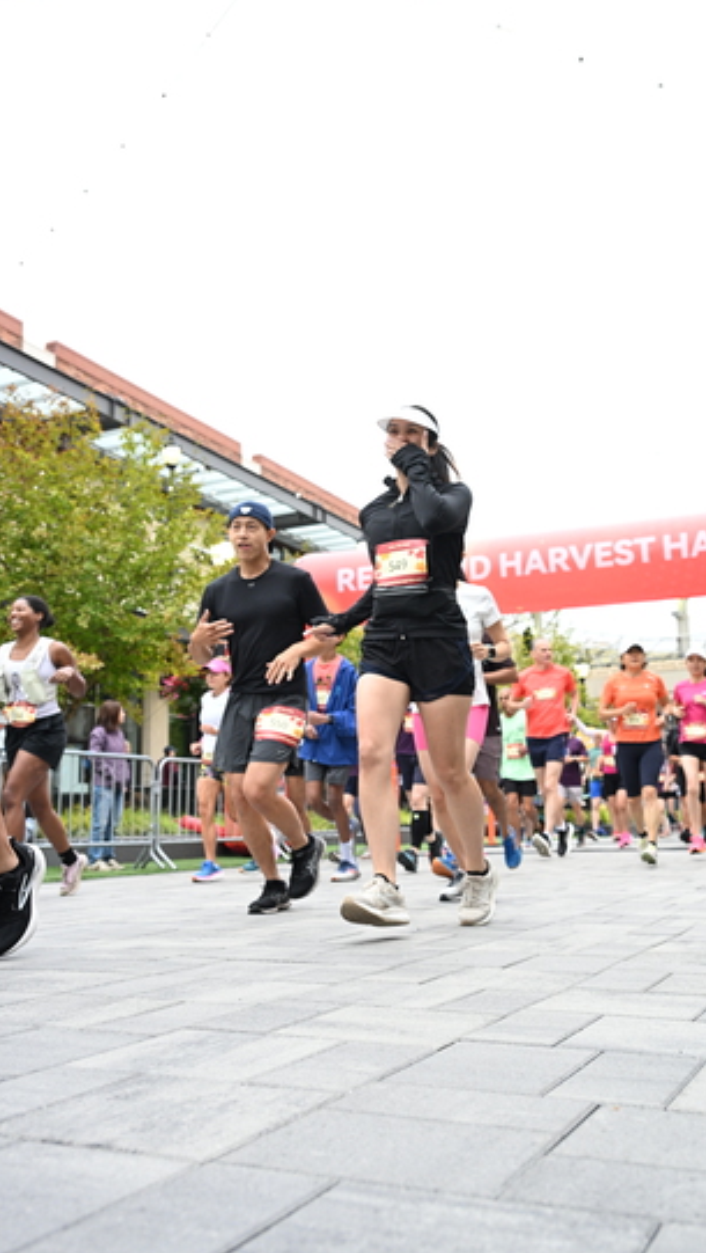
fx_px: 1096
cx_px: 422
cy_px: 625
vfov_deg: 59.5
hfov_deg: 35.6
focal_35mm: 33
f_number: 4
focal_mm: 31
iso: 2000
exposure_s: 1/640
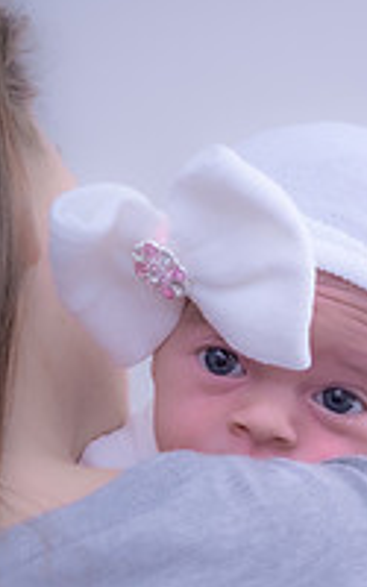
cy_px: 477
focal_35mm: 148
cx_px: 490
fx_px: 2368
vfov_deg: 14.1
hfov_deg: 8.7
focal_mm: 50
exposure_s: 1/125
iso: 1600
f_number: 5.6
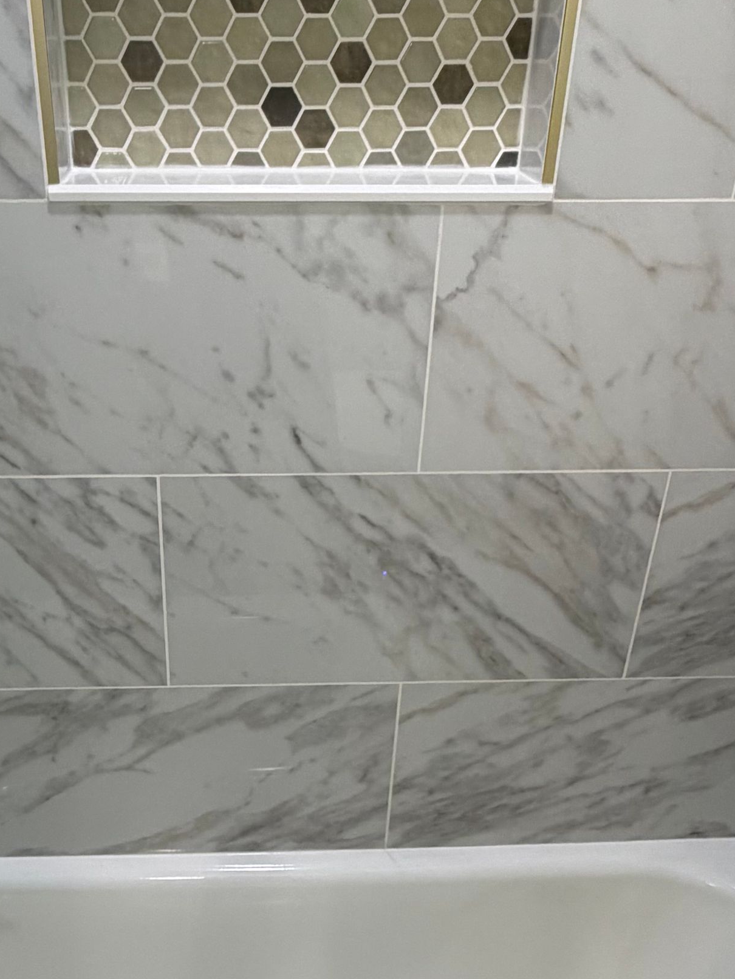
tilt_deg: -29.1
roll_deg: -0.4
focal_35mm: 35
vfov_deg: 52.3
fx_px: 991
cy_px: 576
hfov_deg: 40.3
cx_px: 260
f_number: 2.2
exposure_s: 1/120
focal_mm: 2.22
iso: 250
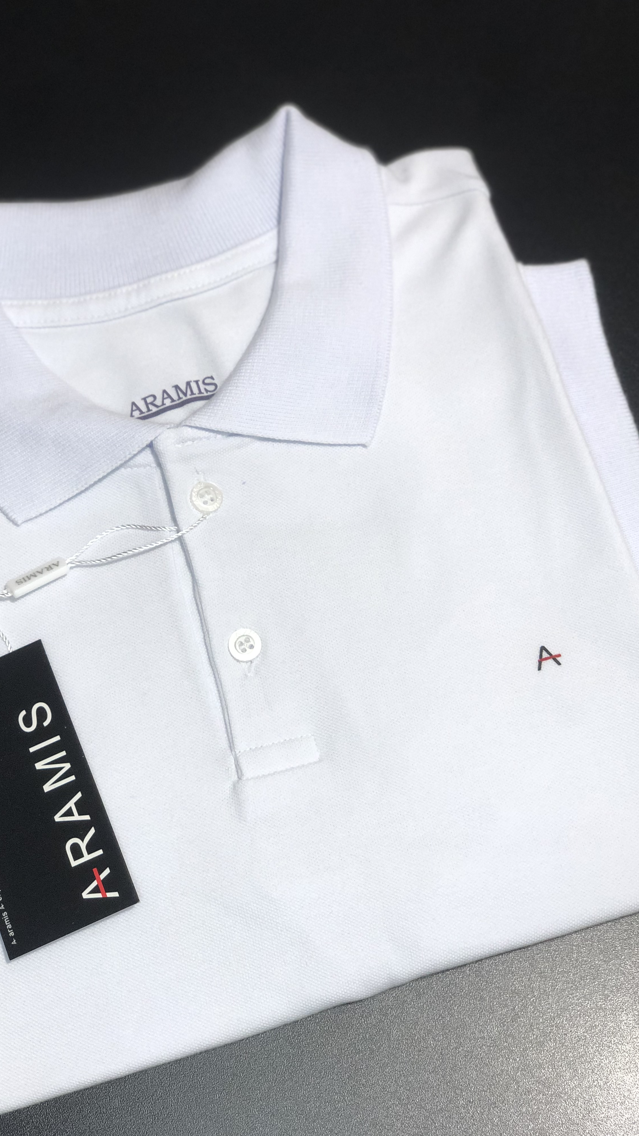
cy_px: 570
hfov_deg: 21.1
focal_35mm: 57
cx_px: 294
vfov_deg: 36.6
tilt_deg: -69.5
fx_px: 1717
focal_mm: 6
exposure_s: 1/58
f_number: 2.4
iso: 40
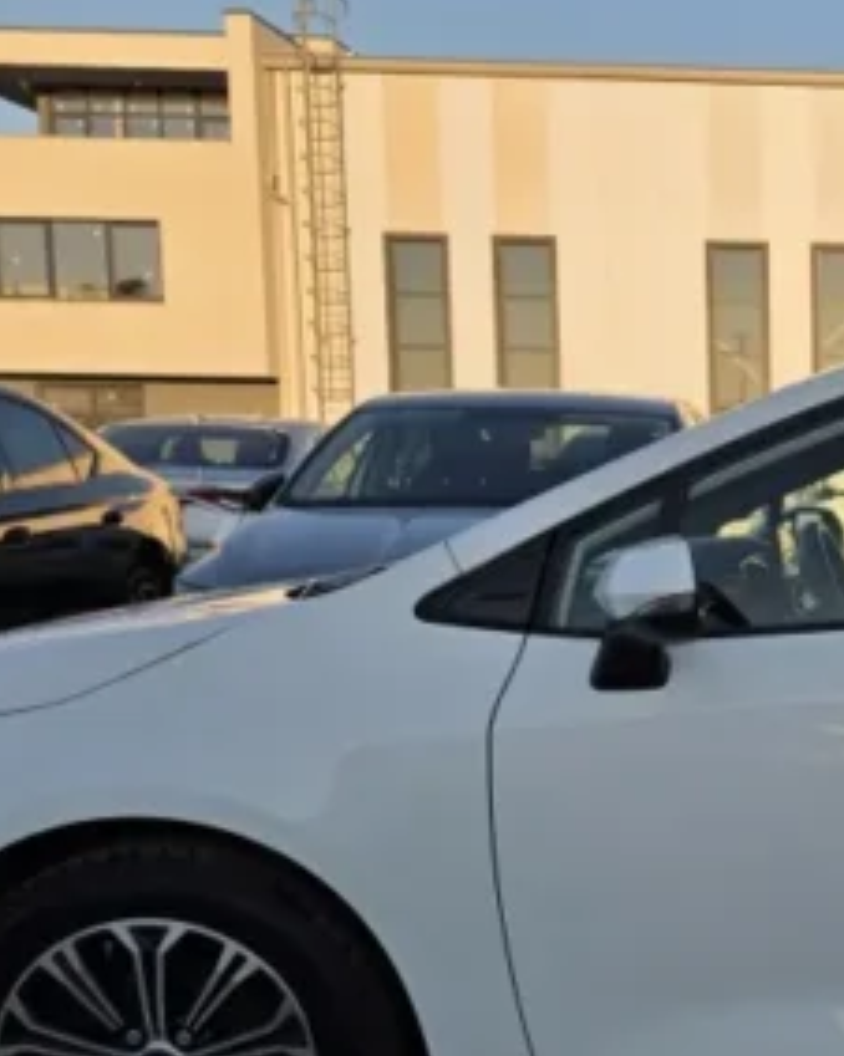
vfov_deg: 30.6
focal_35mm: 61
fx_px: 1907
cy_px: 743
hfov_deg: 22.8
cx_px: 1038
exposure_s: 1/5958
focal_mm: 6.25
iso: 80
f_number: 1.7
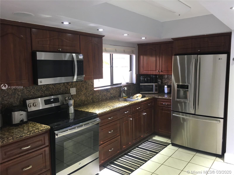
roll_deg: +1.2
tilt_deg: -5.9
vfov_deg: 48.2
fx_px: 196
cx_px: 117
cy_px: 88
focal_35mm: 29
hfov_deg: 61.7
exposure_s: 1/33
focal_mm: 4.15
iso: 100
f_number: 2.2
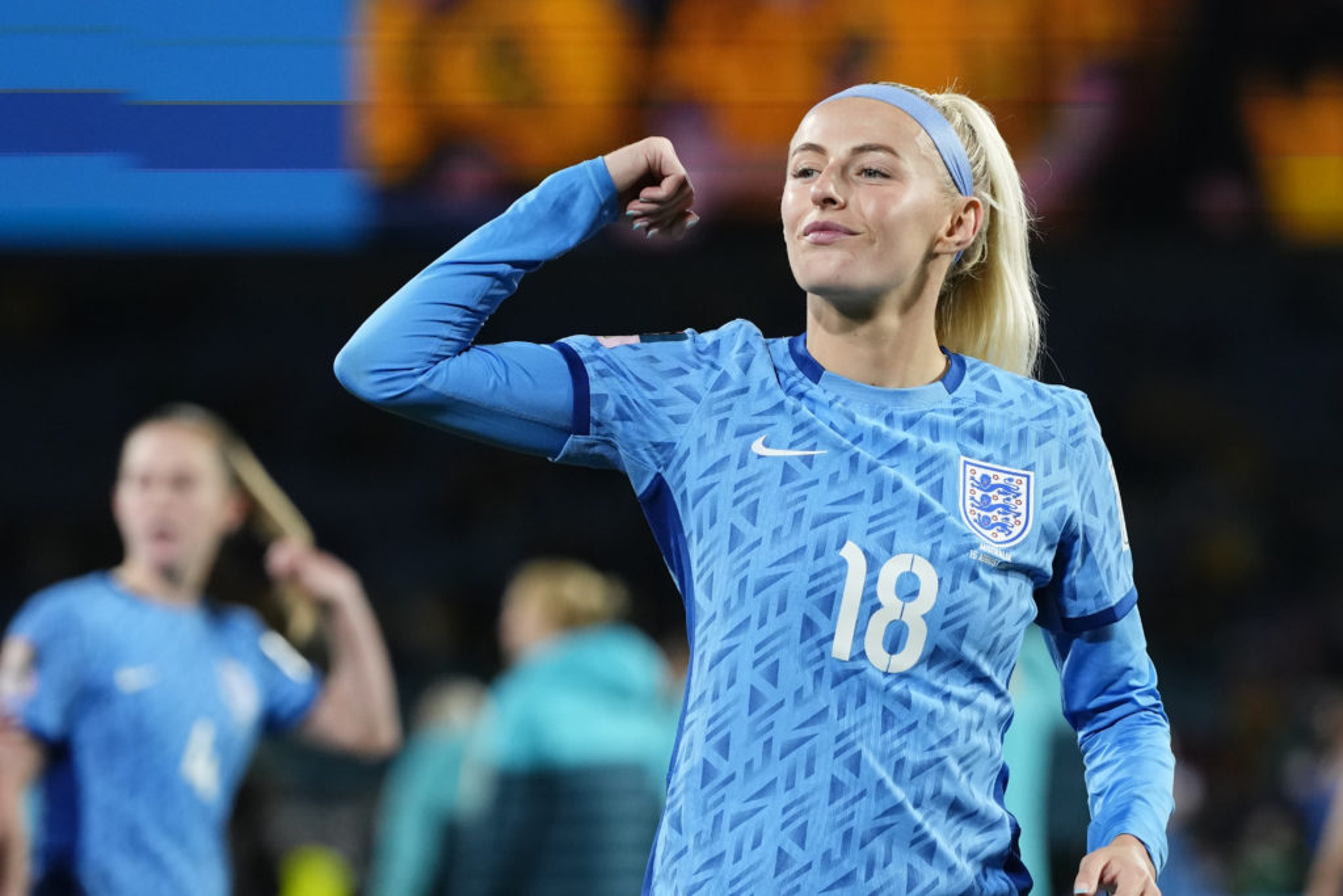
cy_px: 448
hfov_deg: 8.3
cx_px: 672
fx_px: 9215
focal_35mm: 247
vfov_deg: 5.6
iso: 1600
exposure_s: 1/1250
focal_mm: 165
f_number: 3.2
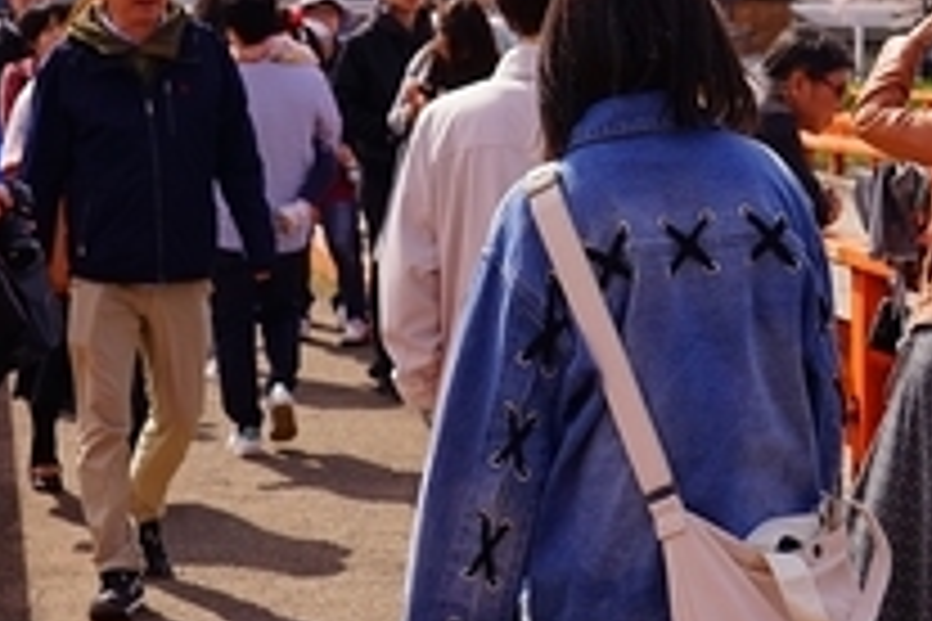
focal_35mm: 112
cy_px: 14
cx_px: 554
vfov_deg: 12.1
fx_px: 2899
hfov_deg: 18.2
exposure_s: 1/800
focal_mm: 29
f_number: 4.5
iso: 100
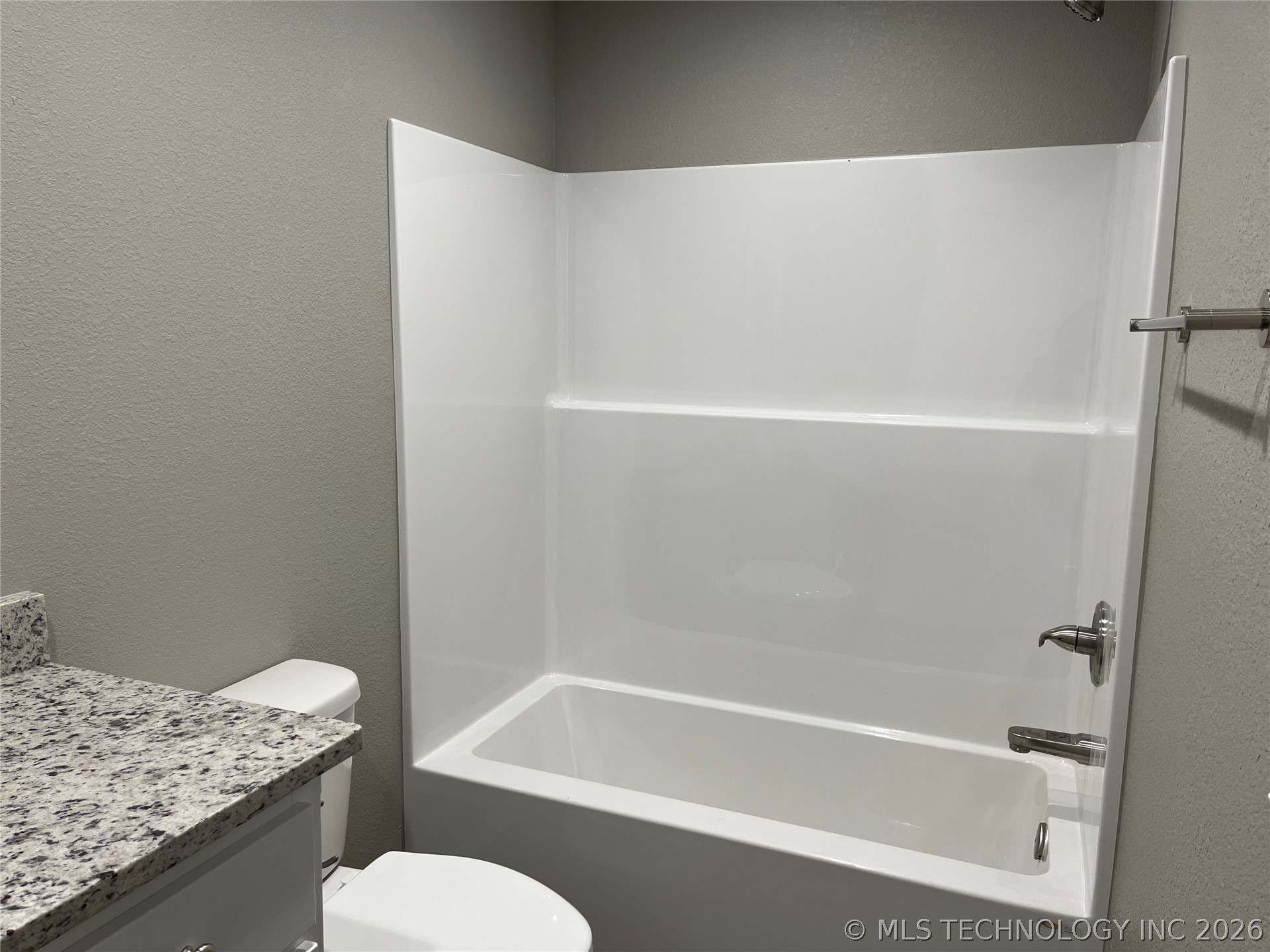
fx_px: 954
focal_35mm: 26
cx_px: 635
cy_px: 476
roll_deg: -0.6
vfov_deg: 53.1
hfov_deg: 67.3
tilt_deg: -9.8
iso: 64
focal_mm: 5.1
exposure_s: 1/120
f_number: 1.6
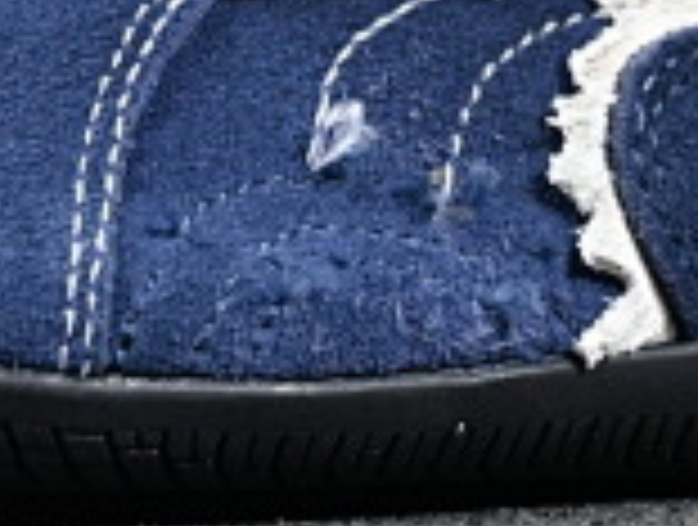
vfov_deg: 5.2
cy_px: -353
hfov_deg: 7.0
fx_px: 5700
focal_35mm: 282
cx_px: 131
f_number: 5.6
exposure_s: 1/125
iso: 900
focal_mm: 38
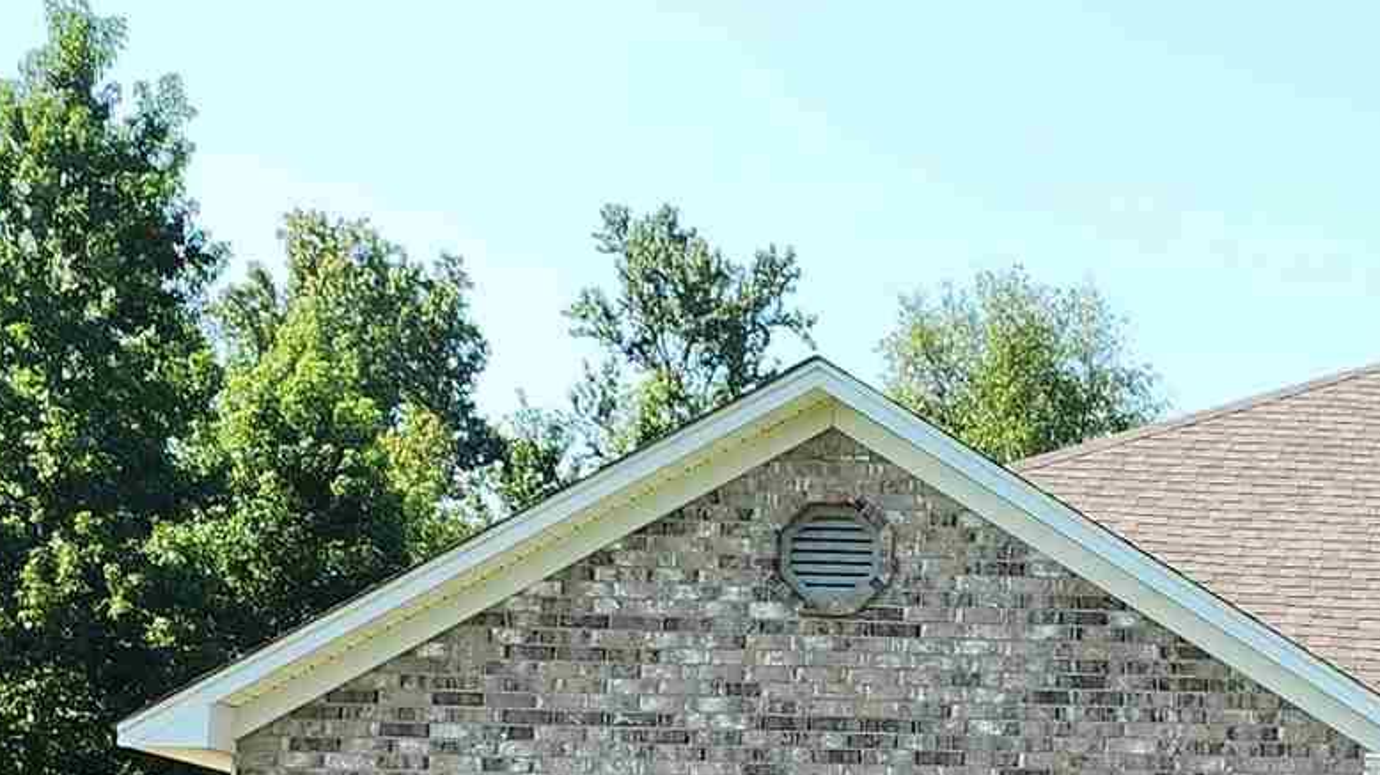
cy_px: 835
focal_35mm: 99
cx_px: 1877
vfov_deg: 12.0
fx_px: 3621
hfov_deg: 19.6
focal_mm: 6.4
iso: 12
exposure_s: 1/380
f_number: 1.8
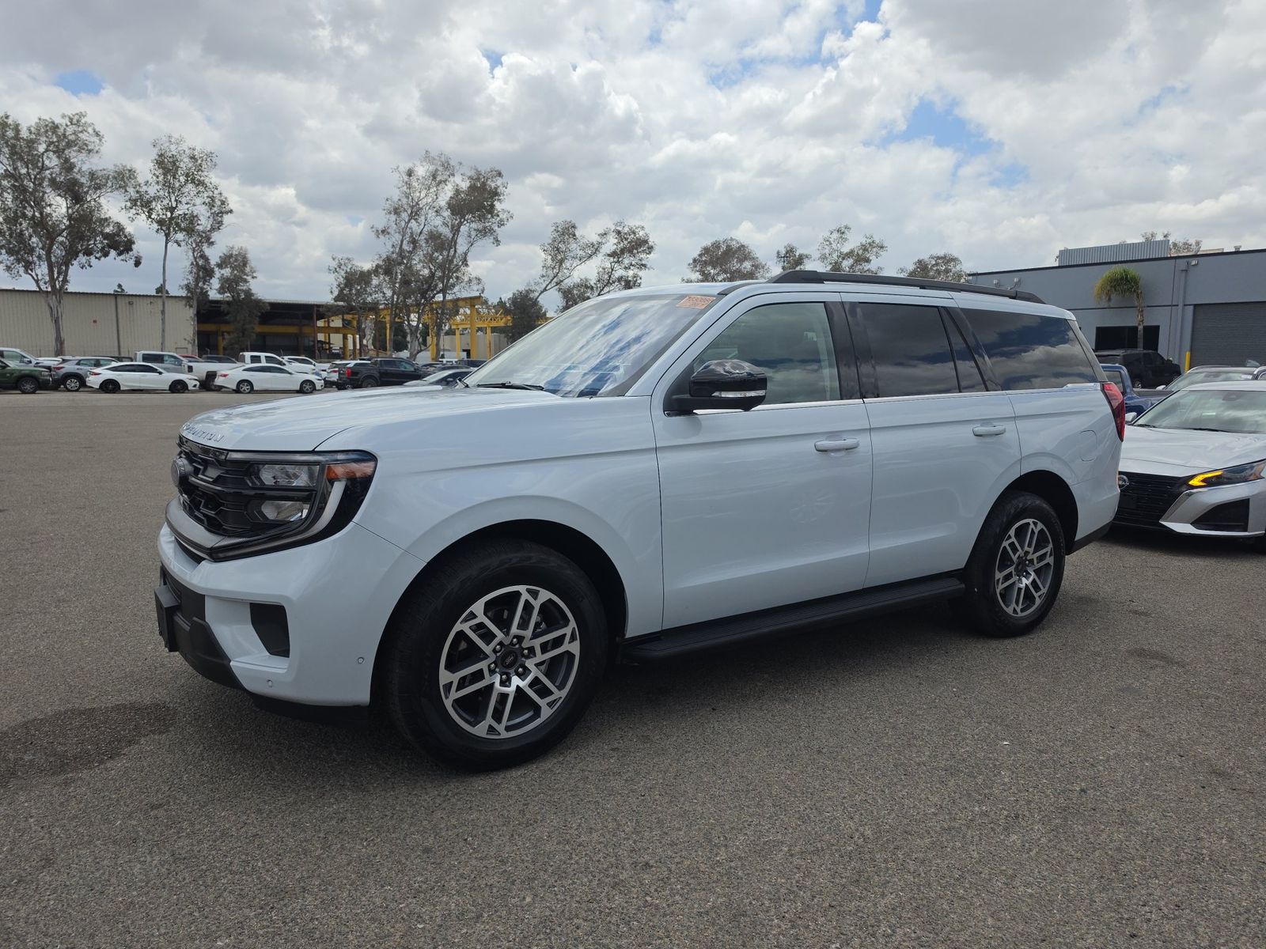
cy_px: 474
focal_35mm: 23
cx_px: 633
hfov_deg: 73.9
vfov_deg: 58.9
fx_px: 841
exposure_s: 1/7940
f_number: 1.4
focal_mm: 6.5
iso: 59
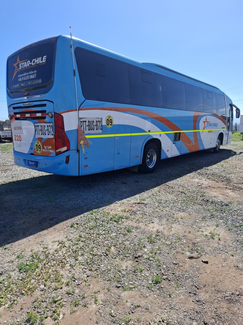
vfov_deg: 73.9
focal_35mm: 23
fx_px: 215
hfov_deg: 58.9
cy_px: 162
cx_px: 122
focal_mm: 5.54
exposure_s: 1/2058
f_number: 1.8
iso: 50
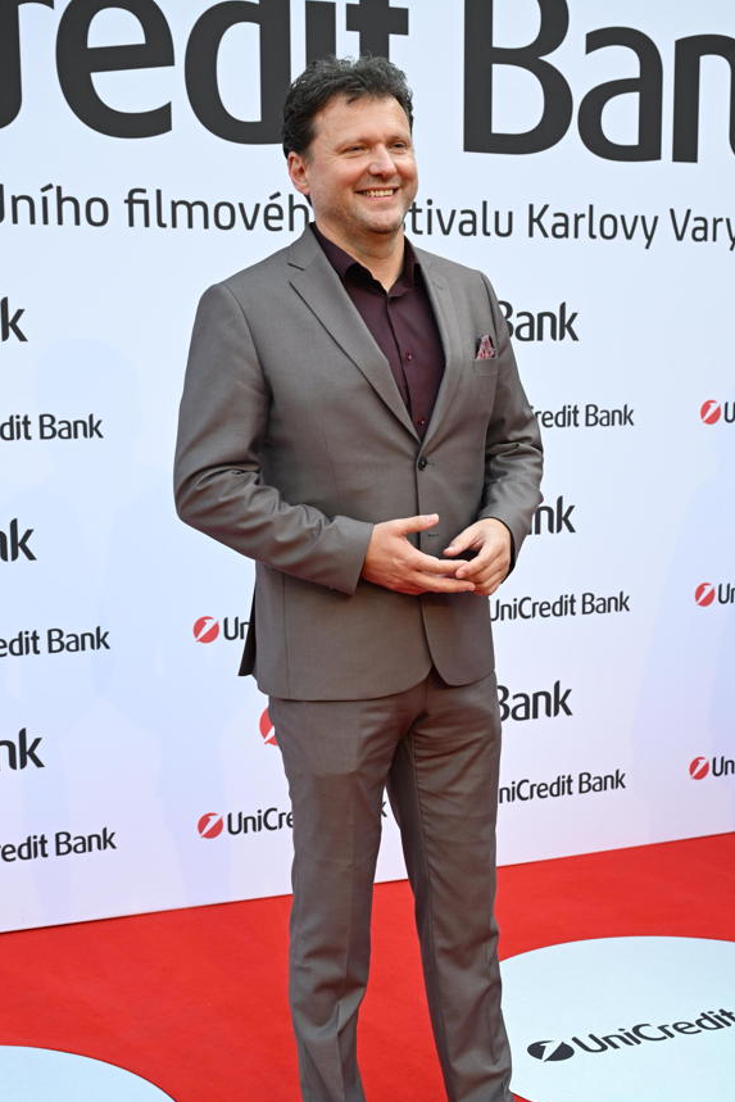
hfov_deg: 25.5
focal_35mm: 53
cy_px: 623
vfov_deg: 37.5
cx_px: 399
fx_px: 1622
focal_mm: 44
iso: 1250
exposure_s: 1/400
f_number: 5.6
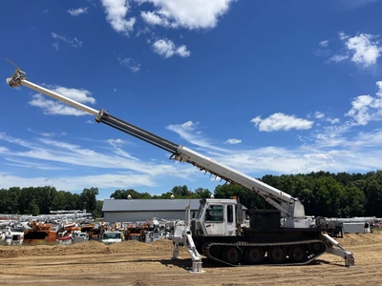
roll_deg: +0.8
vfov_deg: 54.9
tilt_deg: +13.8
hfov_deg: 69.4
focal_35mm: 25
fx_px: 276
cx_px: 191
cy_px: 143
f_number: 1.6
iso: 32
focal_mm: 5.1
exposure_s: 1/4717
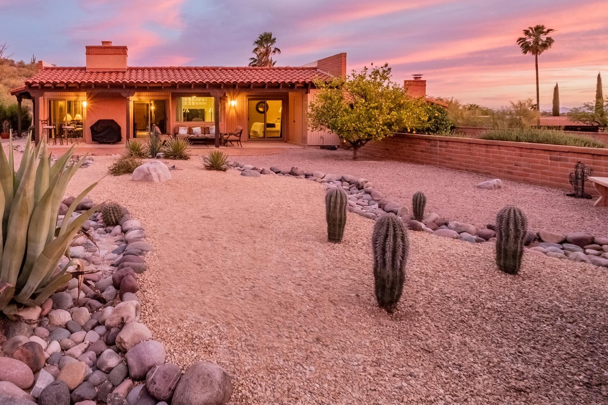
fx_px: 388
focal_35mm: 23
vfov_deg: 53.3
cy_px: 116
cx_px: 158
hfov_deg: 71.3
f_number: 20
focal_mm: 10
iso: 800
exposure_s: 1/1.25
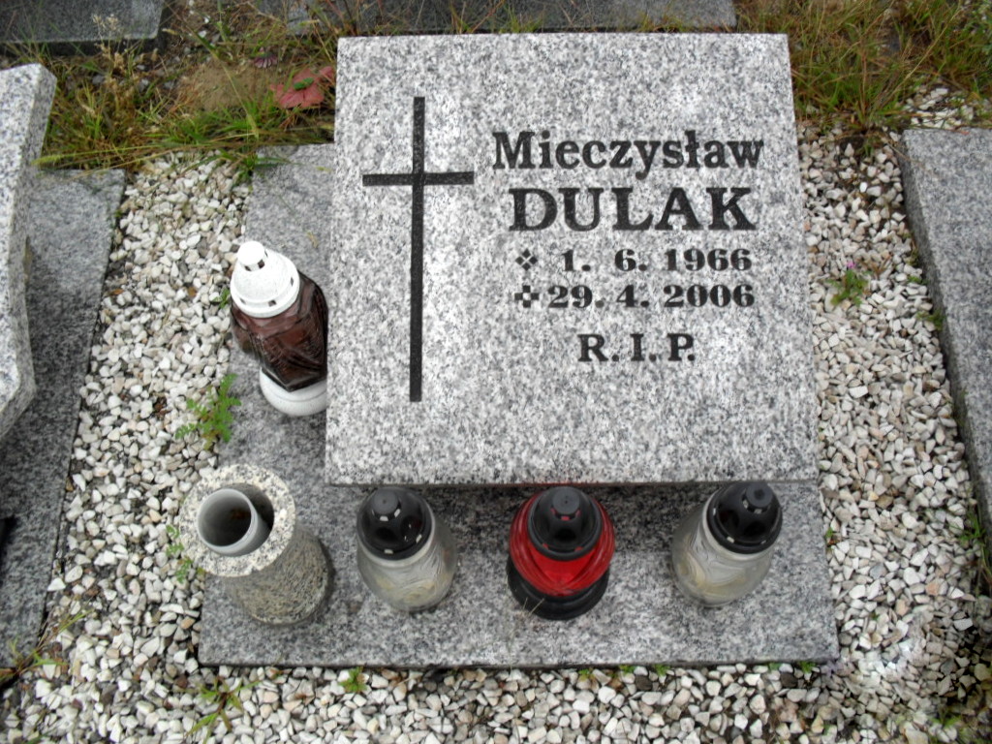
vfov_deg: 40.7
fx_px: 1003
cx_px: 496
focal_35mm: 35
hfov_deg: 52.6
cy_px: 372
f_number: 3.2
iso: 100
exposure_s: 1/350
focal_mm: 6.3
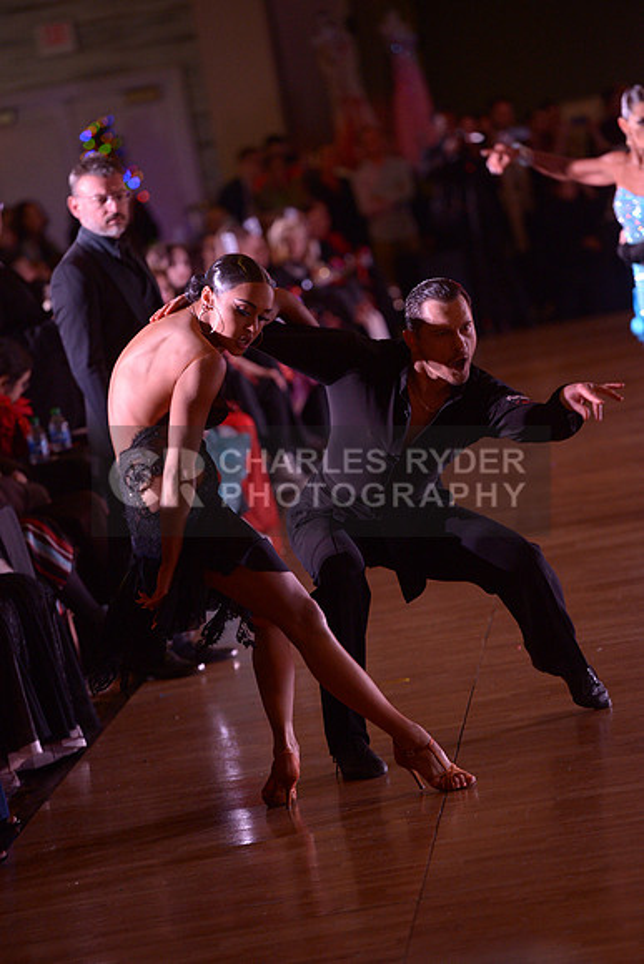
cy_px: 482
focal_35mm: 175
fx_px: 4693
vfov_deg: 11.7
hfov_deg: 7.9
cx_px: 322
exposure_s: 1/200
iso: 2000
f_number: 4
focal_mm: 175
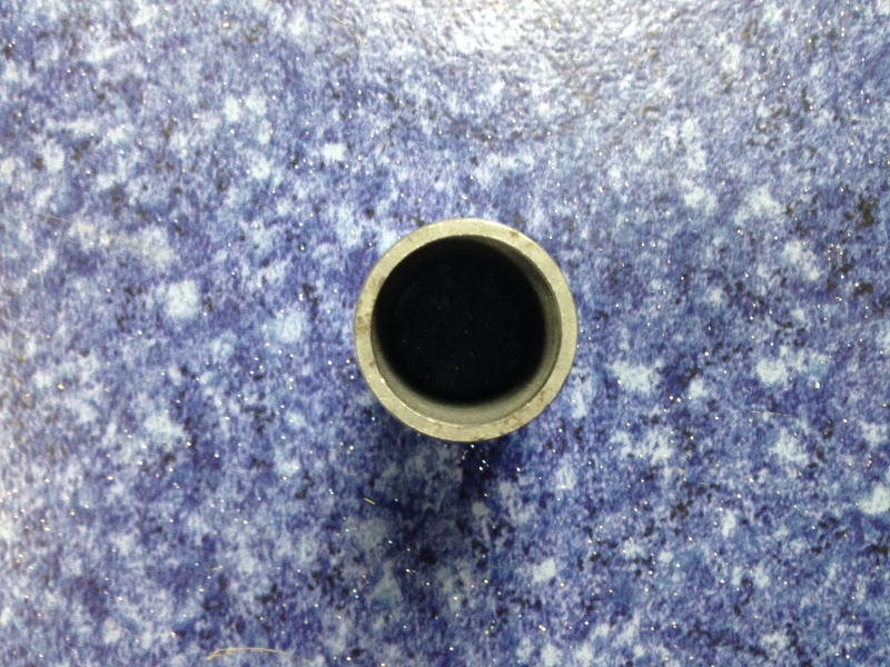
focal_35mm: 33
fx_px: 848
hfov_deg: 55.4
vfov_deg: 42.9
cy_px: 334
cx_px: 445
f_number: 2.4
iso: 250
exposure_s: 1/20
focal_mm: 4.12
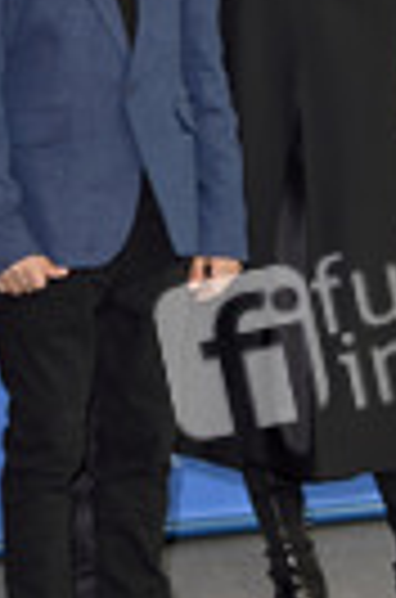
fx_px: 3101
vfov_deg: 11.0
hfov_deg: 7.3
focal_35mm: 187
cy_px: 108
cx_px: -22
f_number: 5.6
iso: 640
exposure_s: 1/125
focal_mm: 62
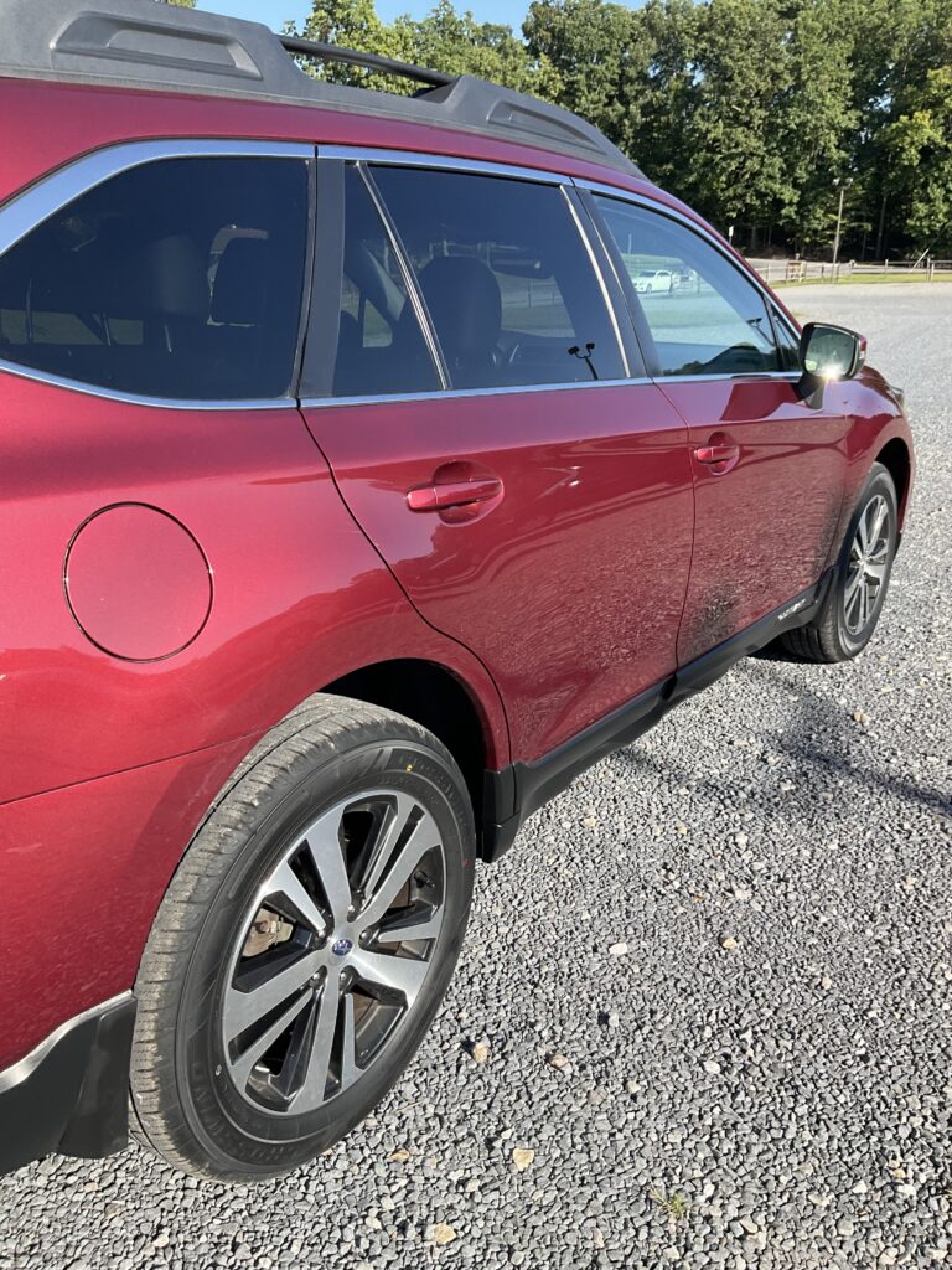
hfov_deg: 48.2
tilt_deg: -19.5
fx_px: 1063
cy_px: 635
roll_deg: +0.2
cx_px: 476
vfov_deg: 61.7
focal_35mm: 29
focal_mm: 3
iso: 16
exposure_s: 1/770
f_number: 1.8
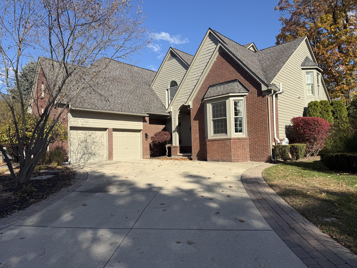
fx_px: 248
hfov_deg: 71.6
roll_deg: +2.2
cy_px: 134
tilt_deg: +6.2
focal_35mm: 24
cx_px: 178
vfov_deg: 56.8
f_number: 1.78
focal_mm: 6.76
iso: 80
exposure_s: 1/3953
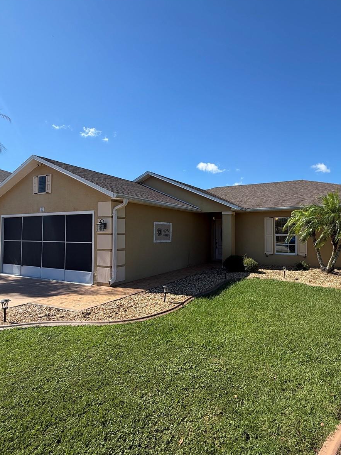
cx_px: 226
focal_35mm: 19
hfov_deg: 66.9
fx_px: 250
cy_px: 226
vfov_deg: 84.7
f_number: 2.2
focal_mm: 2.22
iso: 25
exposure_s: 1/770
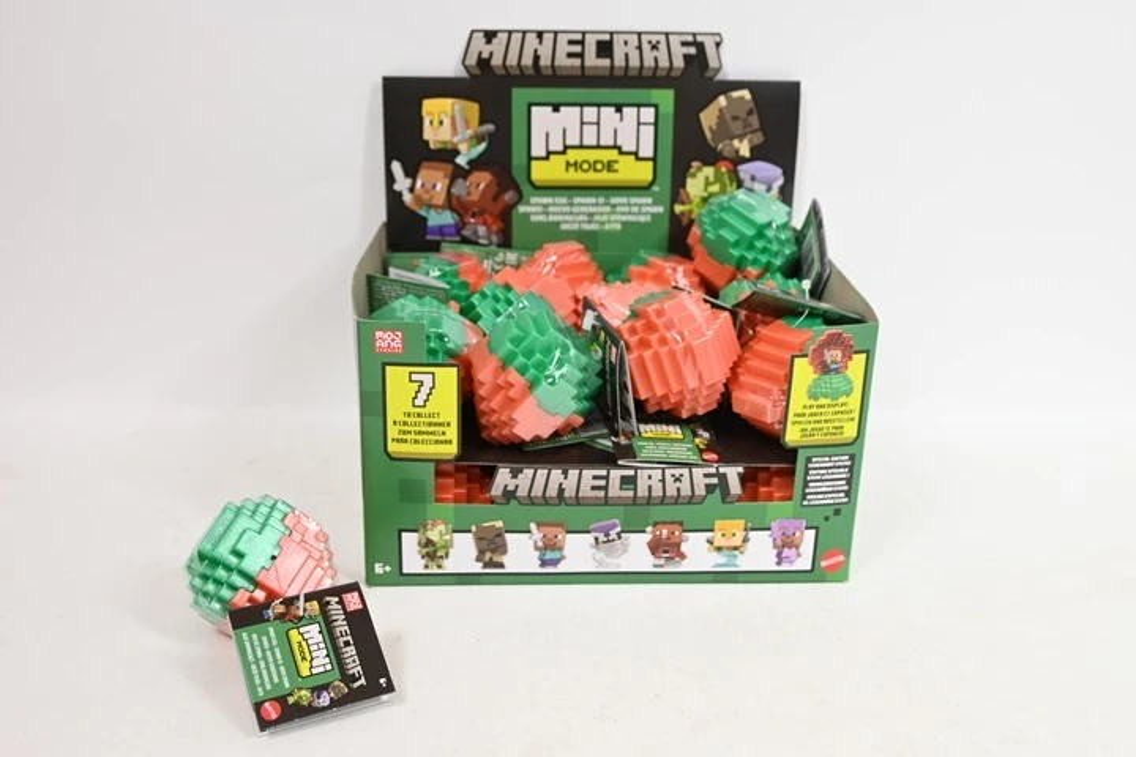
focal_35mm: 38
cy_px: 378
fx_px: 1183
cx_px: 568
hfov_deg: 51.3
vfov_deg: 35.5
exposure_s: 1/125
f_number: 4.2
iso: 450
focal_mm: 25
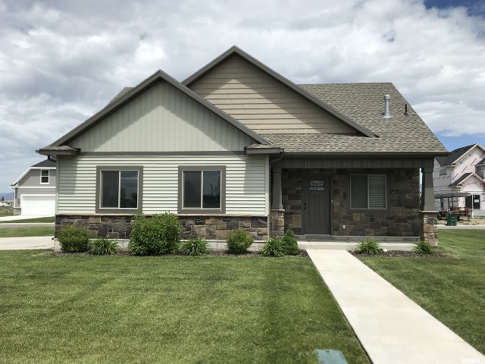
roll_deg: -1.1
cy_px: 182
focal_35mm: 28
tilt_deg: +1.5
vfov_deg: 49.7
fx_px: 392
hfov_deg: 63.4
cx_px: 242
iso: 20
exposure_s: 1/4167
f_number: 1.8
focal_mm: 3.99
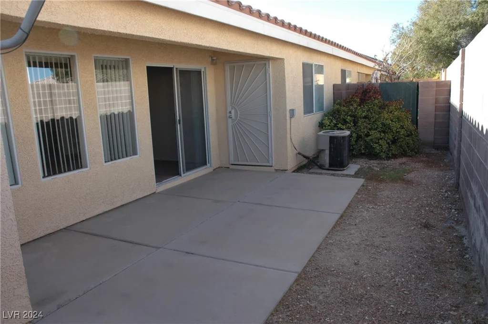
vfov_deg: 47.8
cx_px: 244
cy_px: 162
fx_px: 366
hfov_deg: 67.4
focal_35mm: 27
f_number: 7.1
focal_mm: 18
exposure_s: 1/200
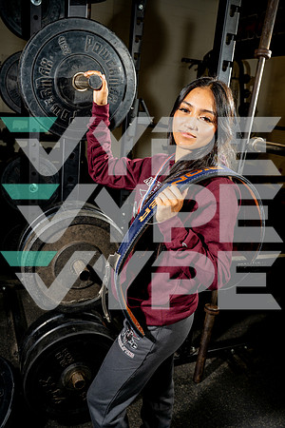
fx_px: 380
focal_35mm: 32
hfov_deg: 41.1
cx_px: 142
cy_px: 214
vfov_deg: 58.7
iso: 200
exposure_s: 1/250
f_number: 5.6
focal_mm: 32
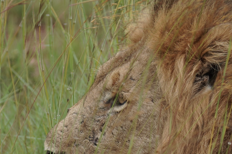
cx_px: 140
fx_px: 6289
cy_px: 163
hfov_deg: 2.1
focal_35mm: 977
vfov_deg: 1.4
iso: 100
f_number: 5.6
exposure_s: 1/320
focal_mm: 200
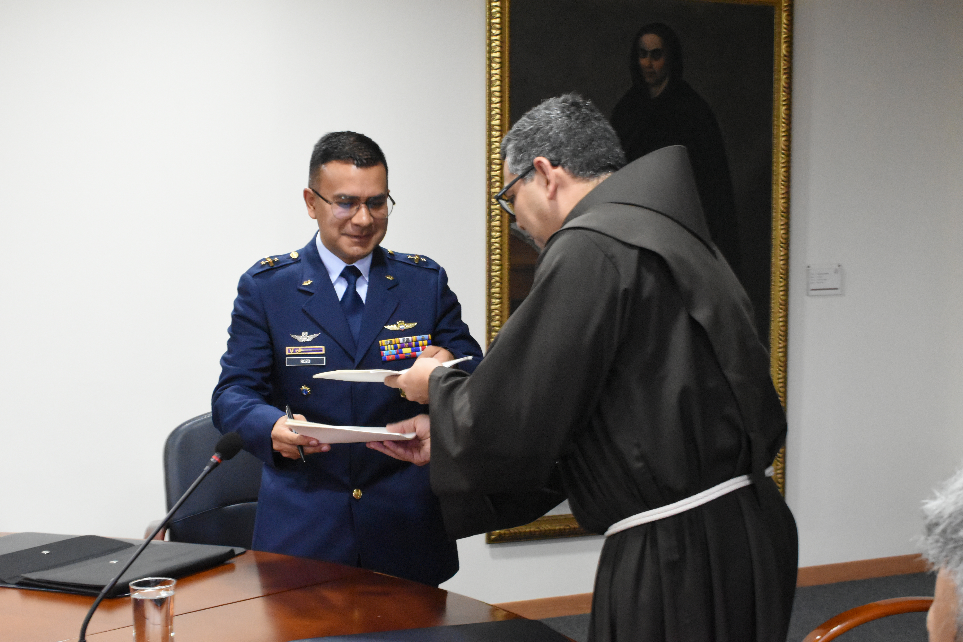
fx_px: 1444
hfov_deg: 36.9
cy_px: 321
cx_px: 482
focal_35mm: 54
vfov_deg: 25.1
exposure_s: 1/25
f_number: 11
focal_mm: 36
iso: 6400
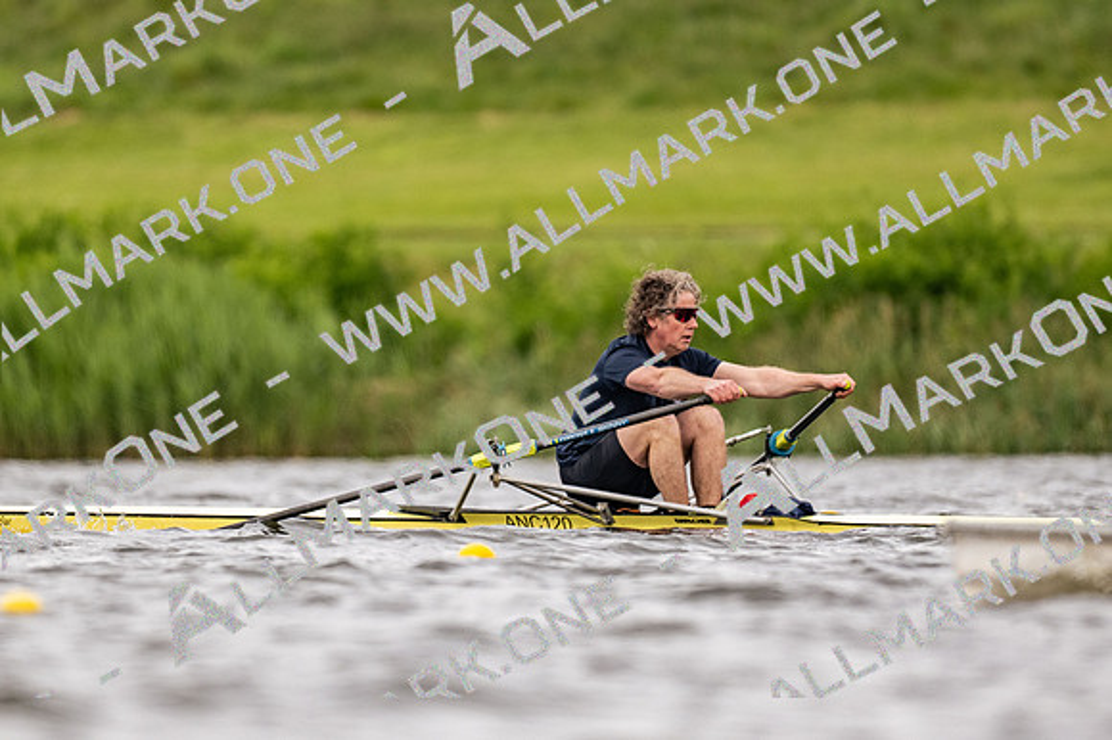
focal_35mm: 900
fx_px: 27783
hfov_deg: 2.3
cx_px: 556
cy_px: 370
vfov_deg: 1.5
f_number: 4
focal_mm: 600
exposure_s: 1/2500
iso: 800
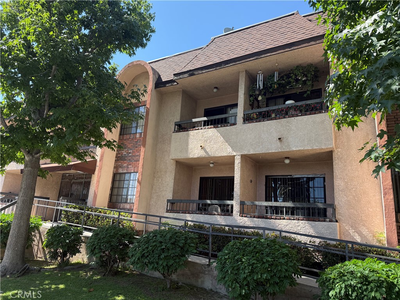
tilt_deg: +15.1
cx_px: 200
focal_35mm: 24
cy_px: 150
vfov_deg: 56.8
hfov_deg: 71.6
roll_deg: -4.5
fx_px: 277
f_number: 1.78
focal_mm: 6.76
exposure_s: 1/1174
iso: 100
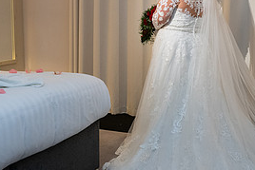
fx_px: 369
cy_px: 65
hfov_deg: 38.1
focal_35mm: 52
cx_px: 148
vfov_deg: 26.0
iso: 1250
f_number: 3.5
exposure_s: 1/160
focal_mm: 24
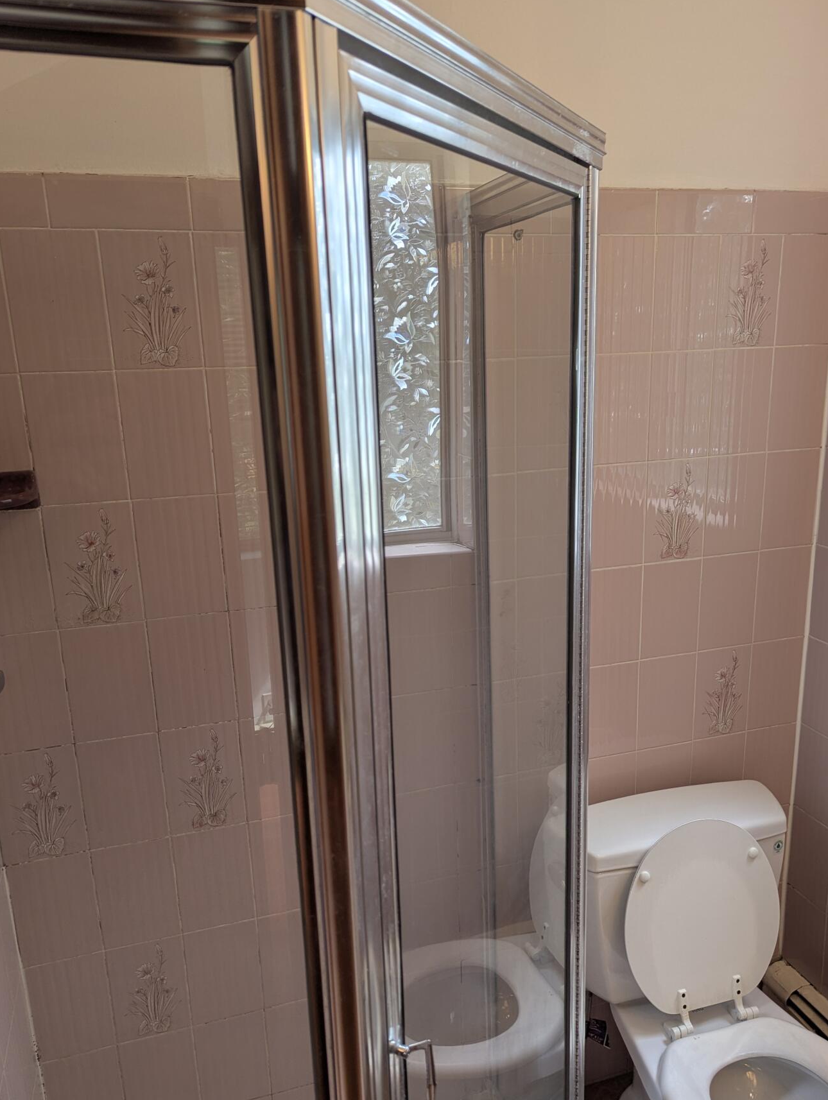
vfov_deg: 63.3
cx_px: 440
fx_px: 891
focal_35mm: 28
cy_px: 597
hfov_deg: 49.8
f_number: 1.85
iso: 72
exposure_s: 1/120
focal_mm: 6.81
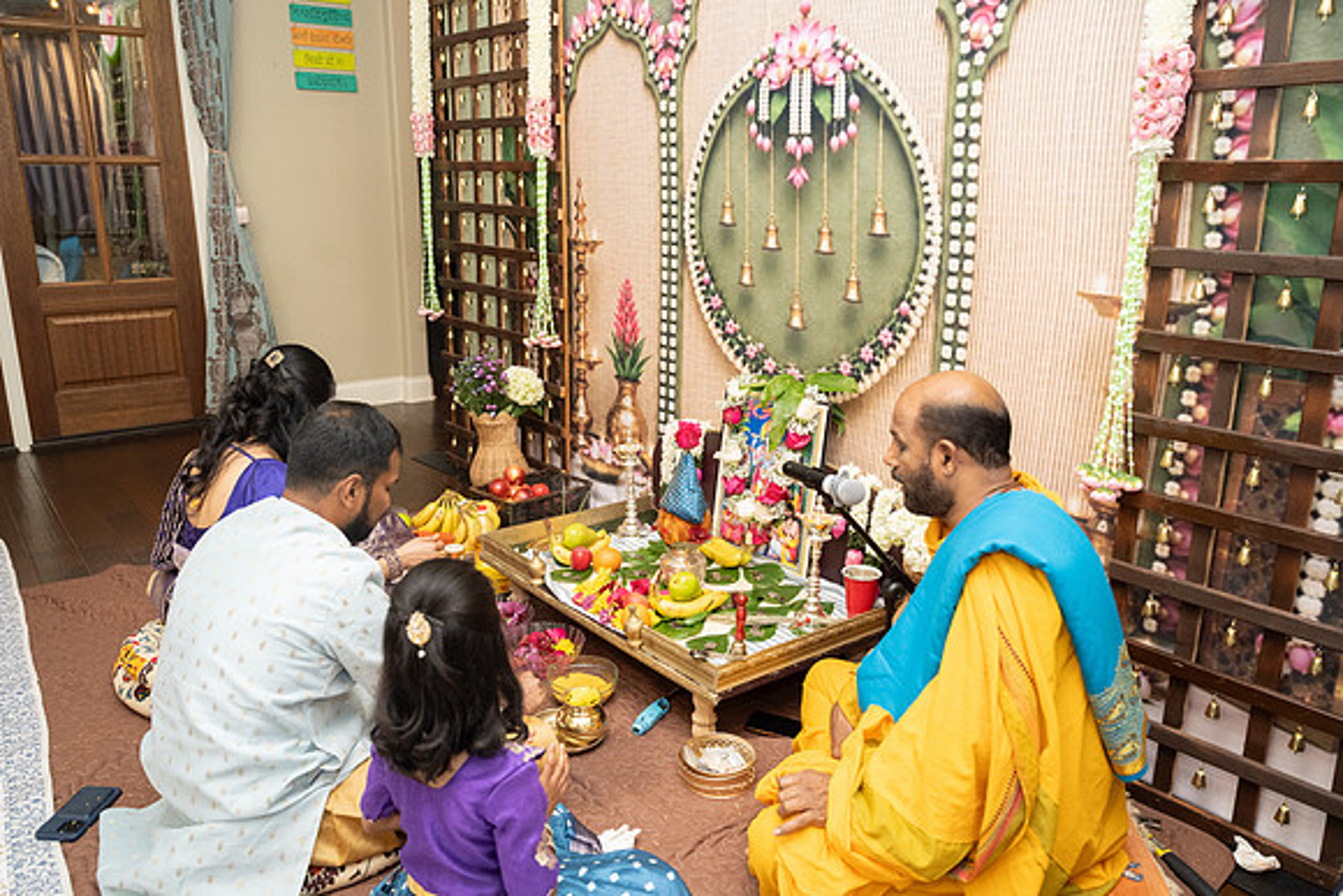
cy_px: 448
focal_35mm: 28
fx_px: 1038
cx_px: 672
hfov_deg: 65.8
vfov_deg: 46.7
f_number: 3.5
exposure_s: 1/160
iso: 1000
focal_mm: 27
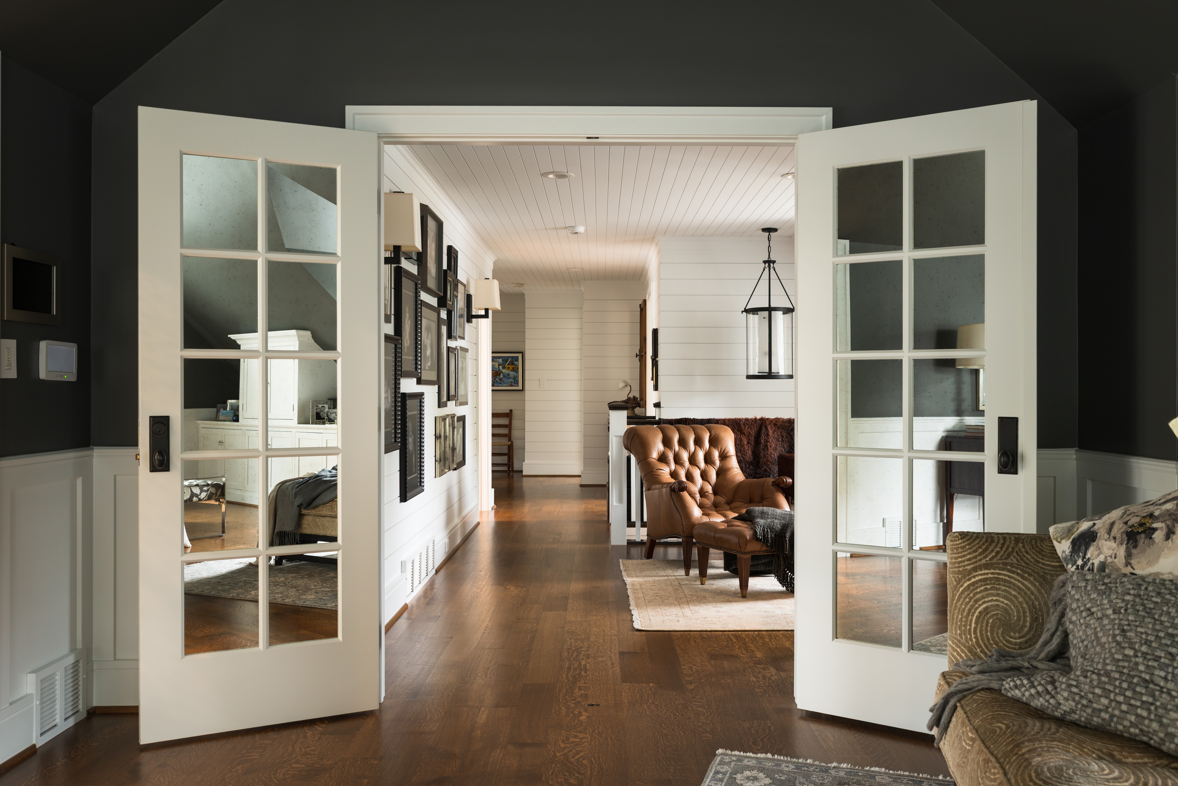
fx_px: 982
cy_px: 393
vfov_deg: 43.6
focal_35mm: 30
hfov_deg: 61.9
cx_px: 589
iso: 250
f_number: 7.1
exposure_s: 1/4
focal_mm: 30
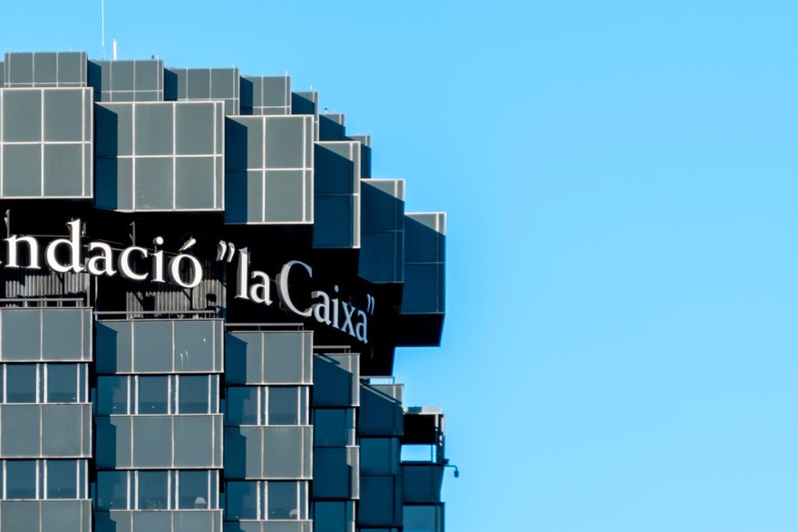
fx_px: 4013
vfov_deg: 7.6
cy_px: 328
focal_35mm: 181
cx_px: 15
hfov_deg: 11.3
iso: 125
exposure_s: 1/160
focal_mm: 55
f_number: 10
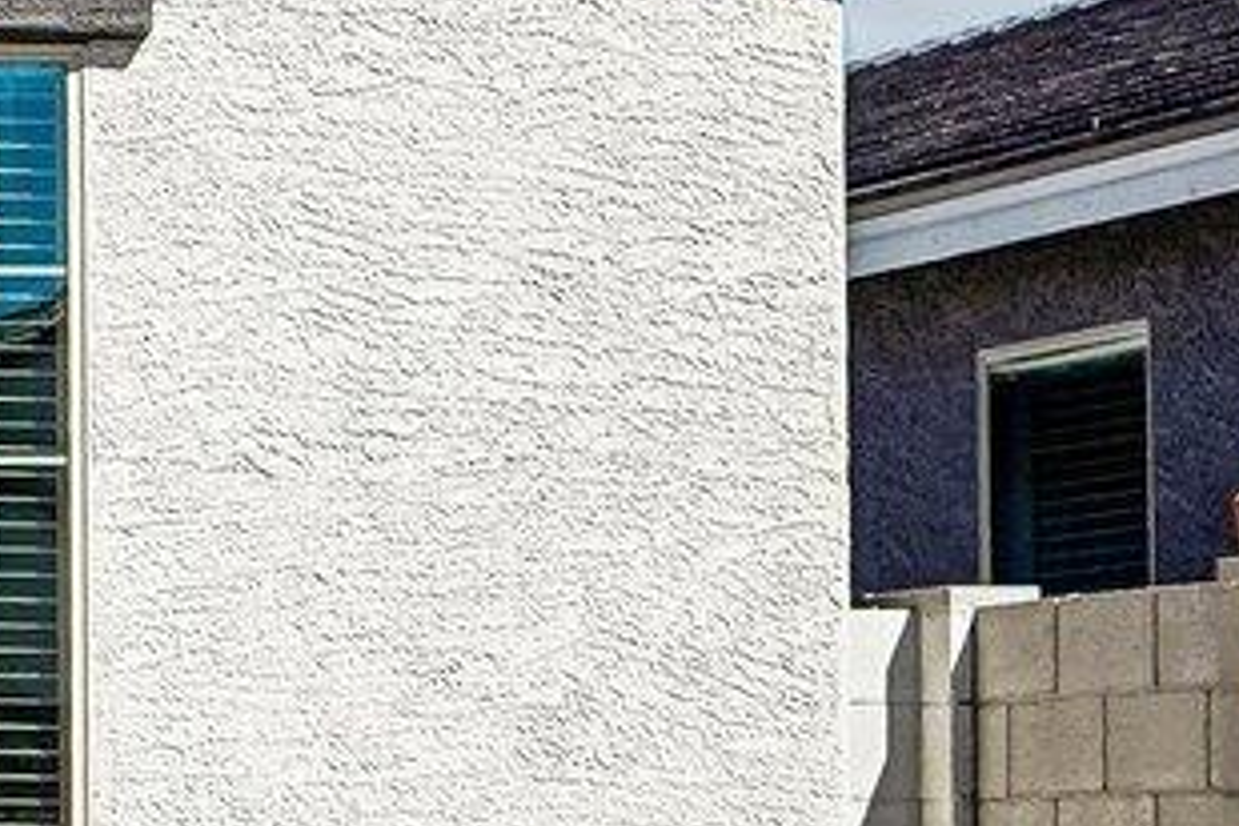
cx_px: -2498
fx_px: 6721
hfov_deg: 8.7
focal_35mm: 195
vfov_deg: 7.0
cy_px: 371
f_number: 8
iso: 400
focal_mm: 29.5
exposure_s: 1/1600
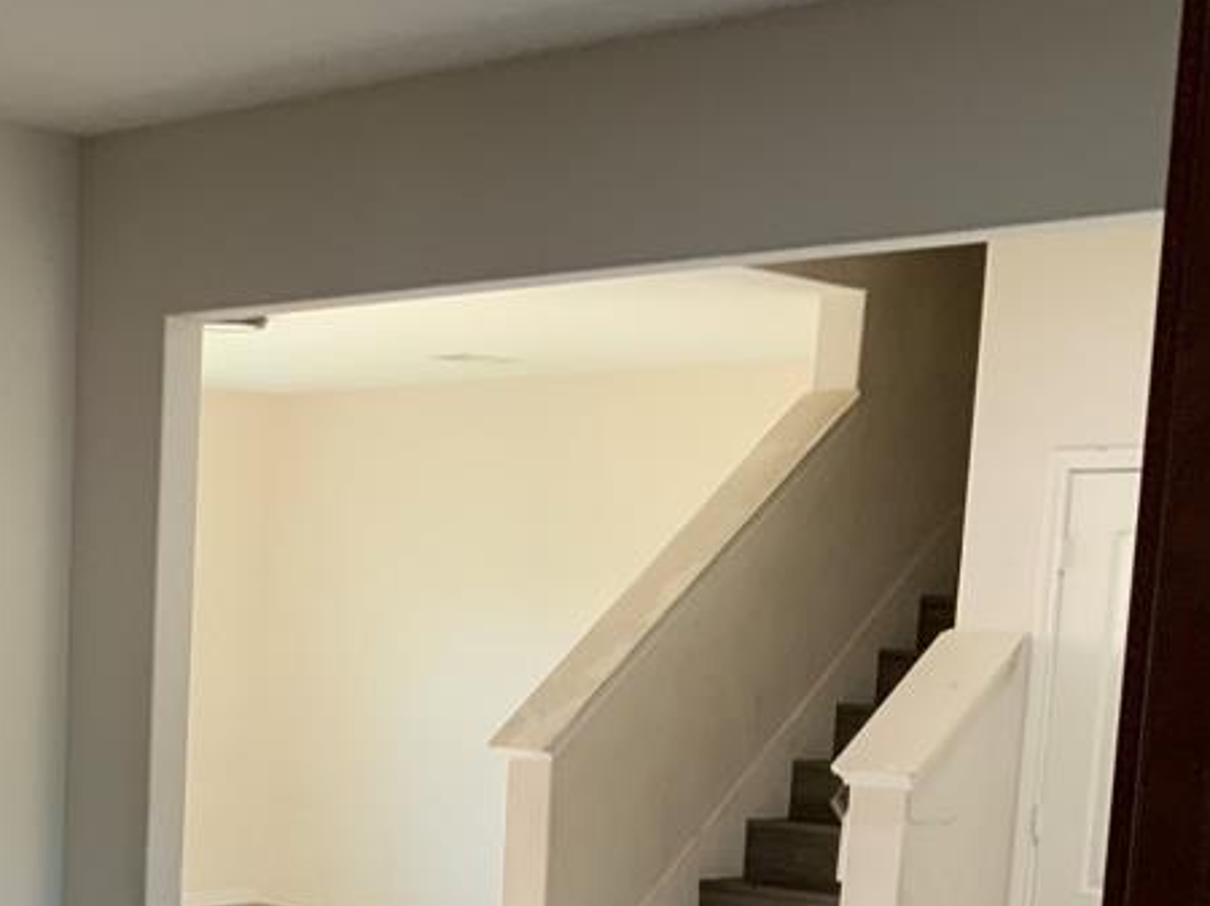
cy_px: 933
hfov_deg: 27.9
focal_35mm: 66
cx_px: 32
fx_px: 2306
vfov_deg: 21.4
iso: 64
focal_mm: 3
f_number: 1.8
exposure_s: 1/60
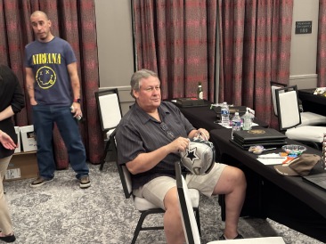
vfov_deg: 30.2
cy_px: 122
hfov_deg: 39.7
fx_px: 452
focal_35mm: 48
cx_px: 163
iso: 500
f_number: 1.78
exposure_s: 1/30
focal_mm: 6.86
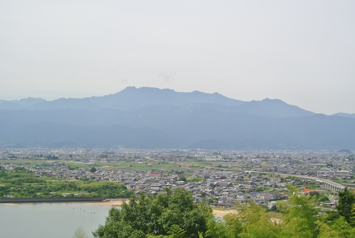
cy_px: 119
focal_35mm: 81
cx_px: 178
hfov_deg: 25.0
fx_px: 800
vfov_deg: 16.9
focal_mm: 30
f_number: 5.6
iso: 100
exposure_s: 1/500
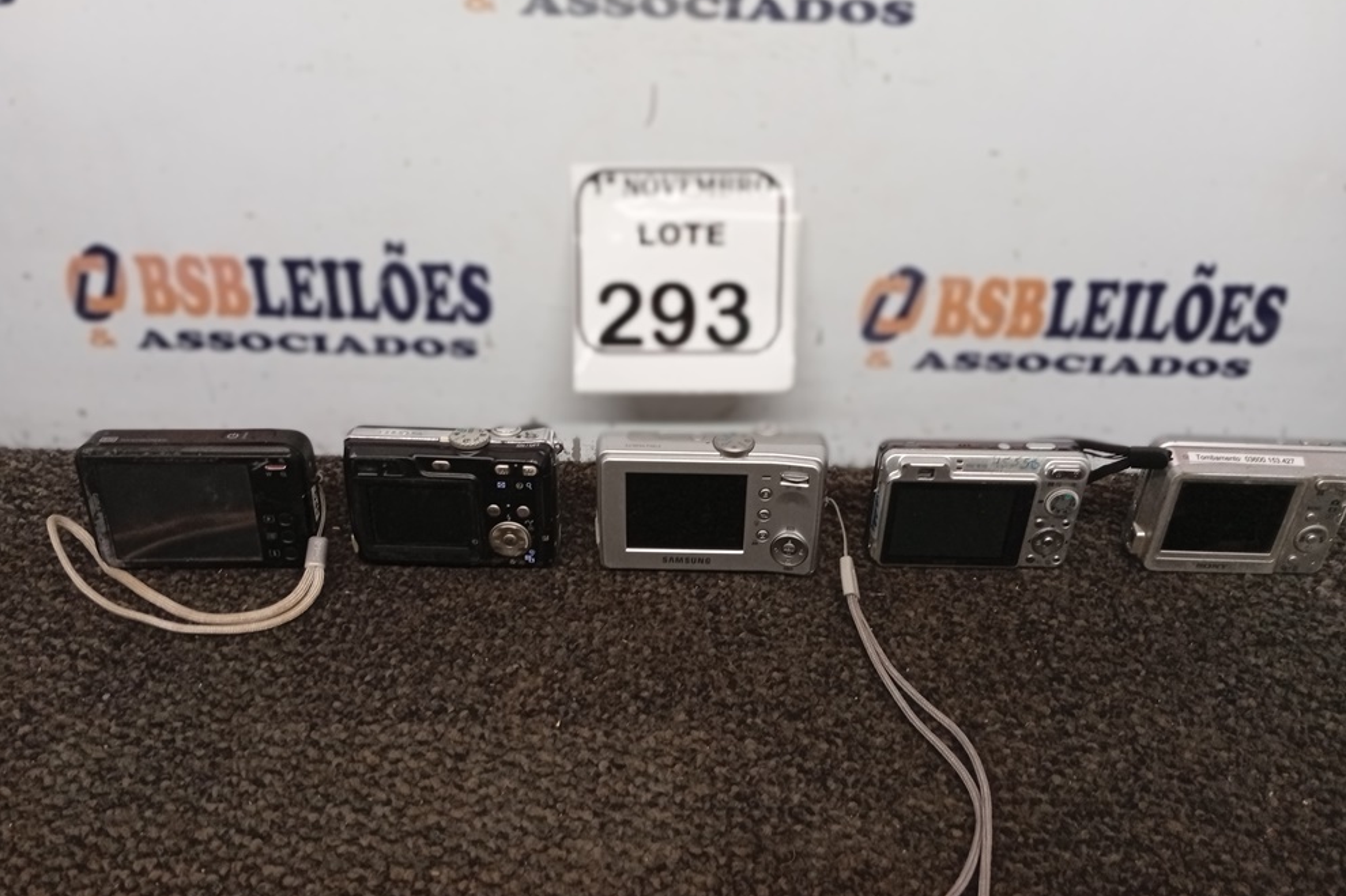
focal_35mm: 29
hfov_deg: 63.7
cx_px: 671
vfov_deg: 44.9
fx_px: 1084
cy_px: 480
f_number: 1.8
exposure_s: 1/30
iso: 369
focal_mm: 3.98
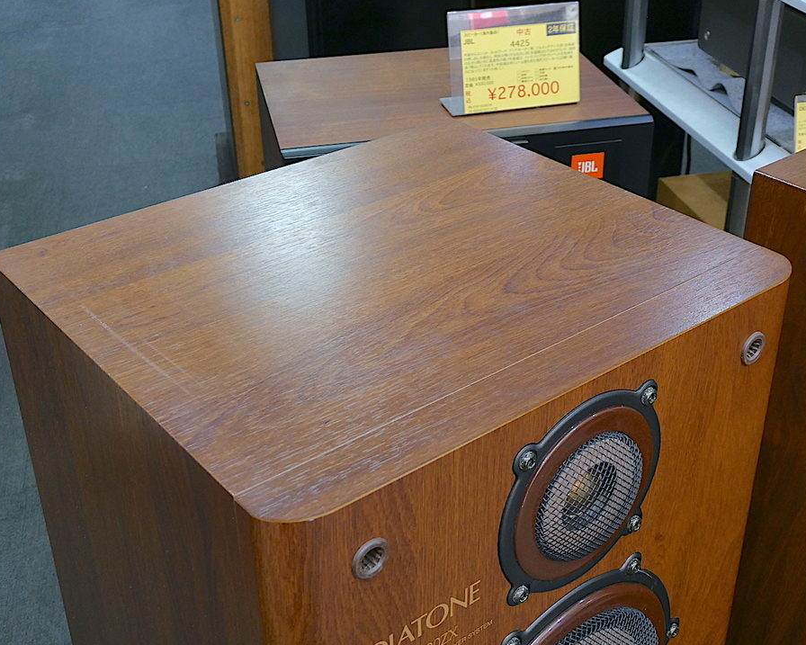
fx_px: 1097
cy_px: 322
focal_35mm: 46
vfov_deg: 32.8
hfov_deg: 40.3
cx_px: 395
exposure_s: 1/15
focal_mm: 7.8
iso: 200
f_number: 3.9
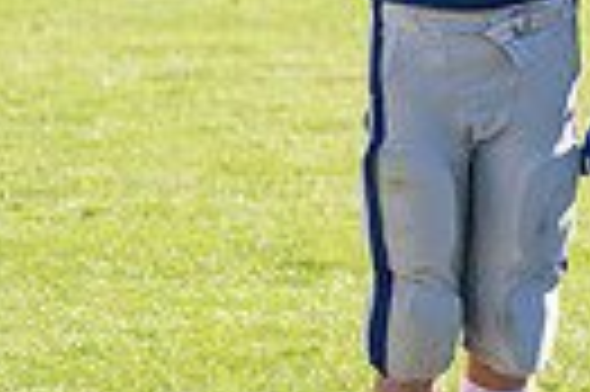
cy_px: -88
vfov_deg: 4.4
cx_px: 1288
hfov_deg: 6.4
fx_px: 5074
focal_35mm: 310
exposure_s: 1/4000
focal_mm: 70
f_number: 2.8
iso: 400
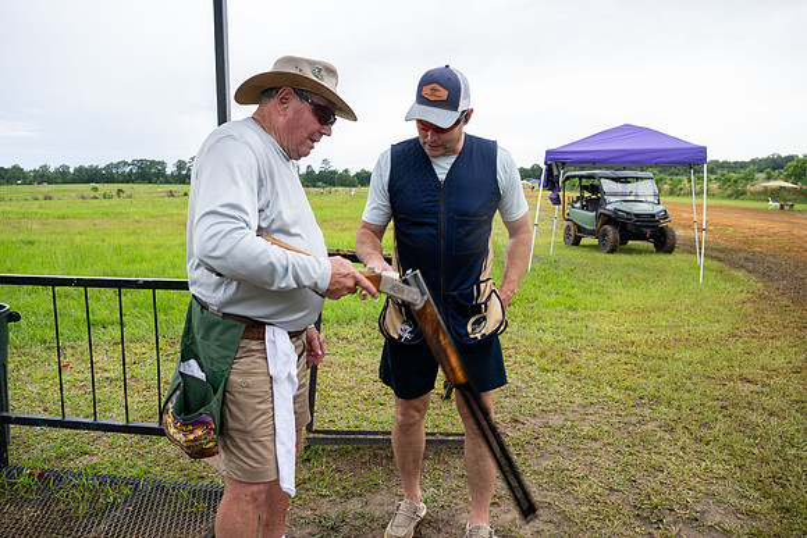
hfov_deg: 70.4
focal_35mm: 26
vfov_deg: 50.4
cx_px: 404
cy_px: 269
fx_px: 572
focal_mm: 25.5
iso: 200
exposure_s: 1/100
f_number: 5
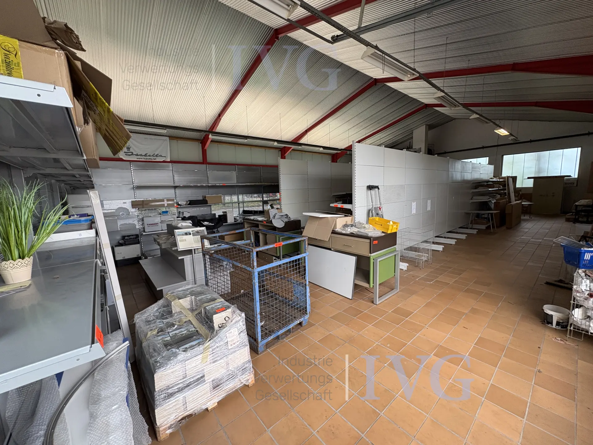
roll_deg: +2.7
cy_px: 222
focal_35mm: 14
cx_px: 296
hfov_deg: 102.1
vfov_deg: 85.7
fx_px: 240
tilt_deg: -8.6
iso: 125
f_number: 2.2
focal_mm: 2.22
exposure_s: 1/99
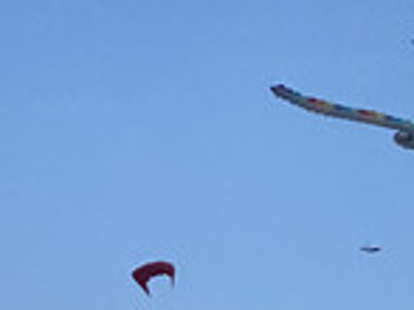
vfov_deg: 12.9
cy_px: 313
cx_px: 217
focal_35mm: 113
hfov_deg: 17.4
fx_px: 1350
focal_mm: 4.25
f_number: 1.8
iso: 640
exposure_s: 1/33
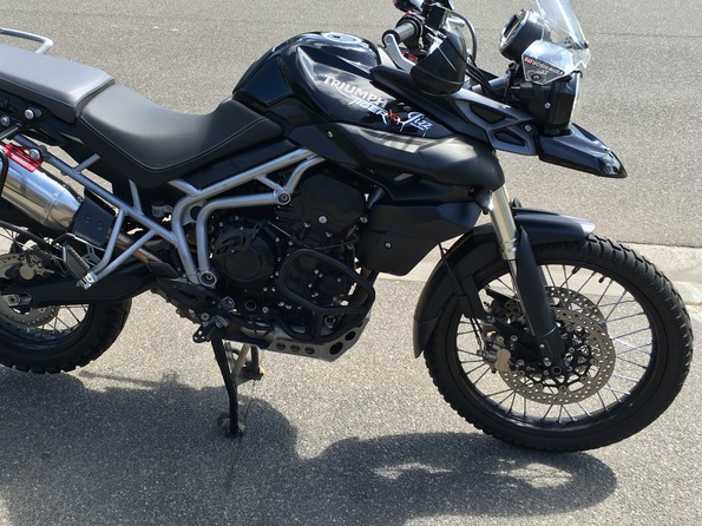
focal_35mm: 39
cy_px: 211
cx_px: 267
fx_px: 791
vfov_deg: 36.7
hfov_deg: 47.5
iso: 25
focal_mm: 4.15
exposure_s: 1/416
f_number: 2.2
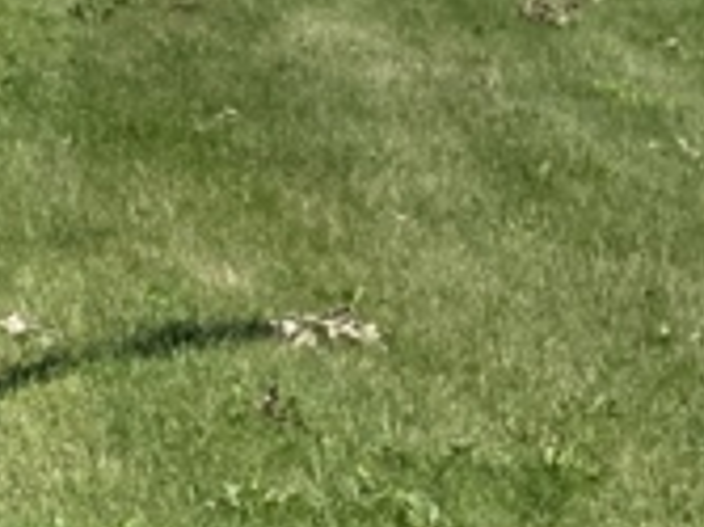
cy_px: -312
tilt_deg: -6.7
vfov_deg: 12.3
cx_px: -622
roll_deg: -1.9
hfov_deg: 14.8
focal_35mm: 113
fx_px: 2296
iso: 32
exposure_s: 1/4132
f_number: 1.6
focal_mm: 4.2
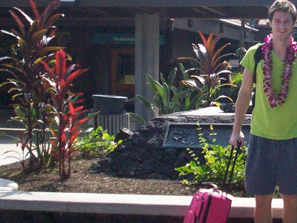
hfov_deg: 19.8
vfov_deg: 15.2
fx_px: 832
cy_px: 75
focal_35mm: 97
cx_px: 281
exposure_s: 1/581
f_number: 5.6
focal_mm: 6.2
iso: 200
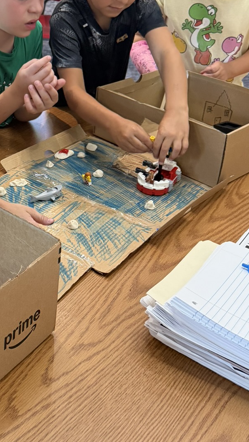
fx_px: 587
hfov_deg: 23.1
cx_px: 10
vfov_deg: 40.9
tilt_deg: -27.2
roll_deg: +1.1
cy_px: 152
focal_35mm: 50
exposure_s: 1/60
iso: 500
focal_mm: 6.76
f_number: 1.78
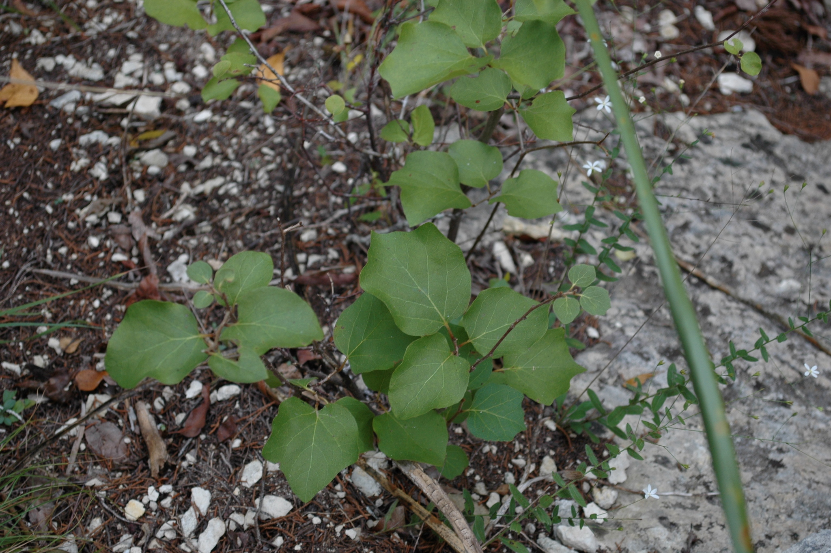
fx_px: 1903
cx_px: 416
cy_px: 276
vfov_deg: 16.5
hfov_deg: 24.6
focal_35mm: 82
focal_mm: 55
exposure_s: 1/50
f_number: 5.6
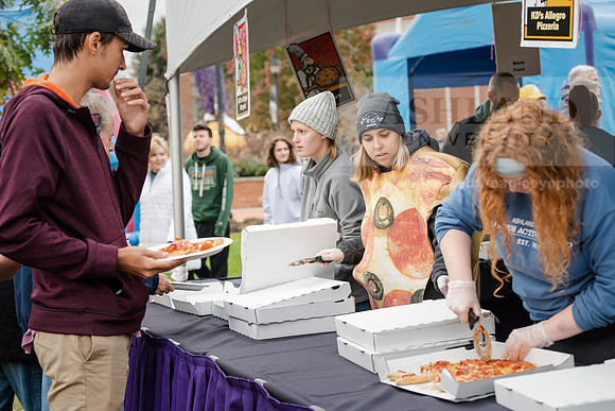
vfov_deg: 17.1
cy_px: 206
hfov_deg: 25.4
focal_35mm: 80
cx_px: 308
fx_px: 1367
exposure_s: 1/500
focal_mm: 80
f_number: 5
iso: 640
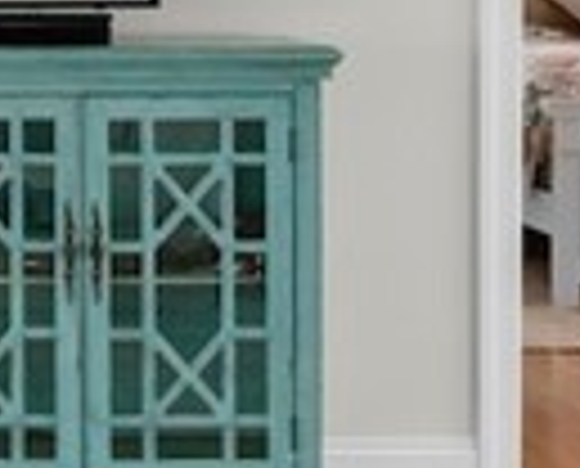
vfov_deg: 12.9
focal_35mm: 118
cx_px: -151
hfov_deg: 15.5
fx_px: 2032
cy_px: -45
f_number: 10
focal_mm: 15
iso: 400
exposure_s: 1/3
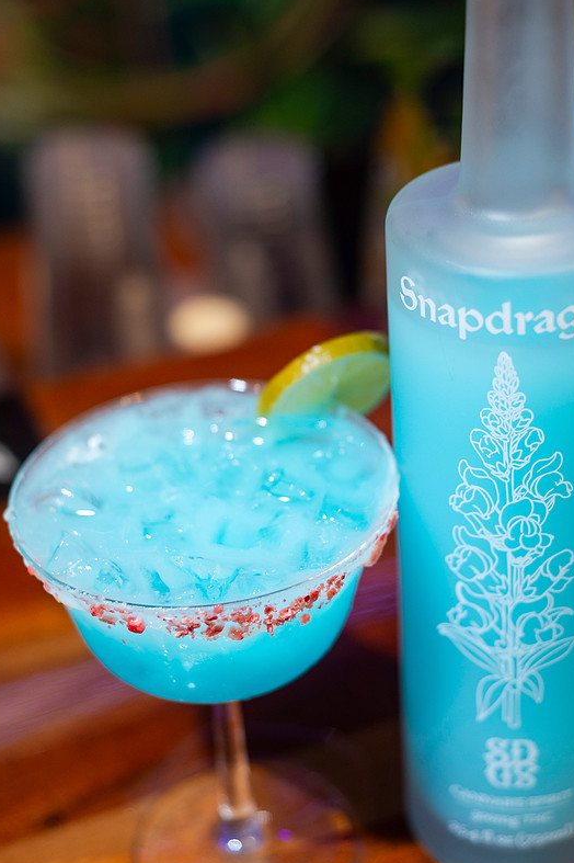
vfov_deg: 32.9
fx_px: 1460
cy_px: 435
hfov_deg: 22.2
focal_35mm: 61
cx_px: 305
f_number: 2.8
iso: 800
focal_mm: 50
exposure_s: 1/60
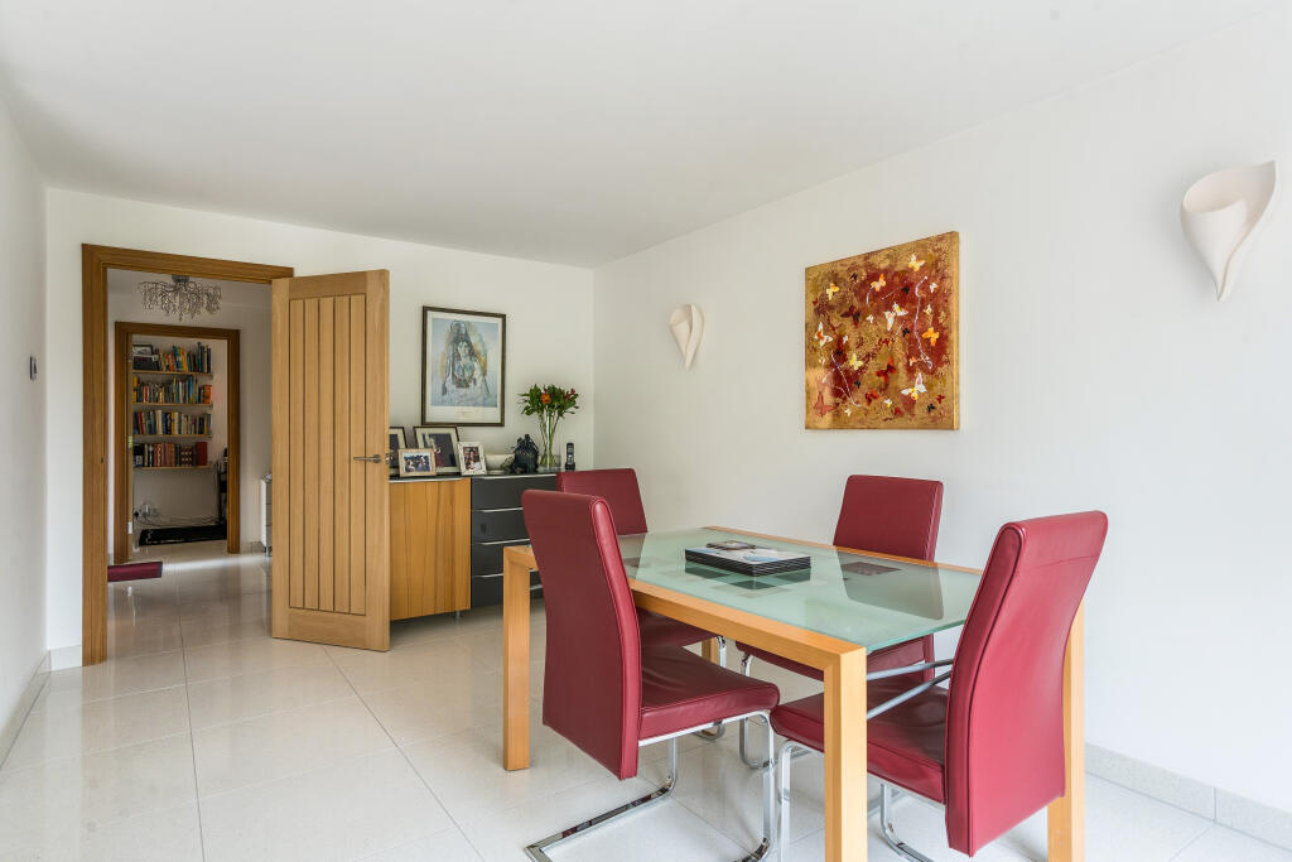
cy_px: 431
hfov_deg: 86.9
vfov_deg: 64.6
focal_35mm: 19
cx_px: 646
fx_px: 682
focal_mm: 19
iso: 640
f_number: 9
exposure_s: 1/25
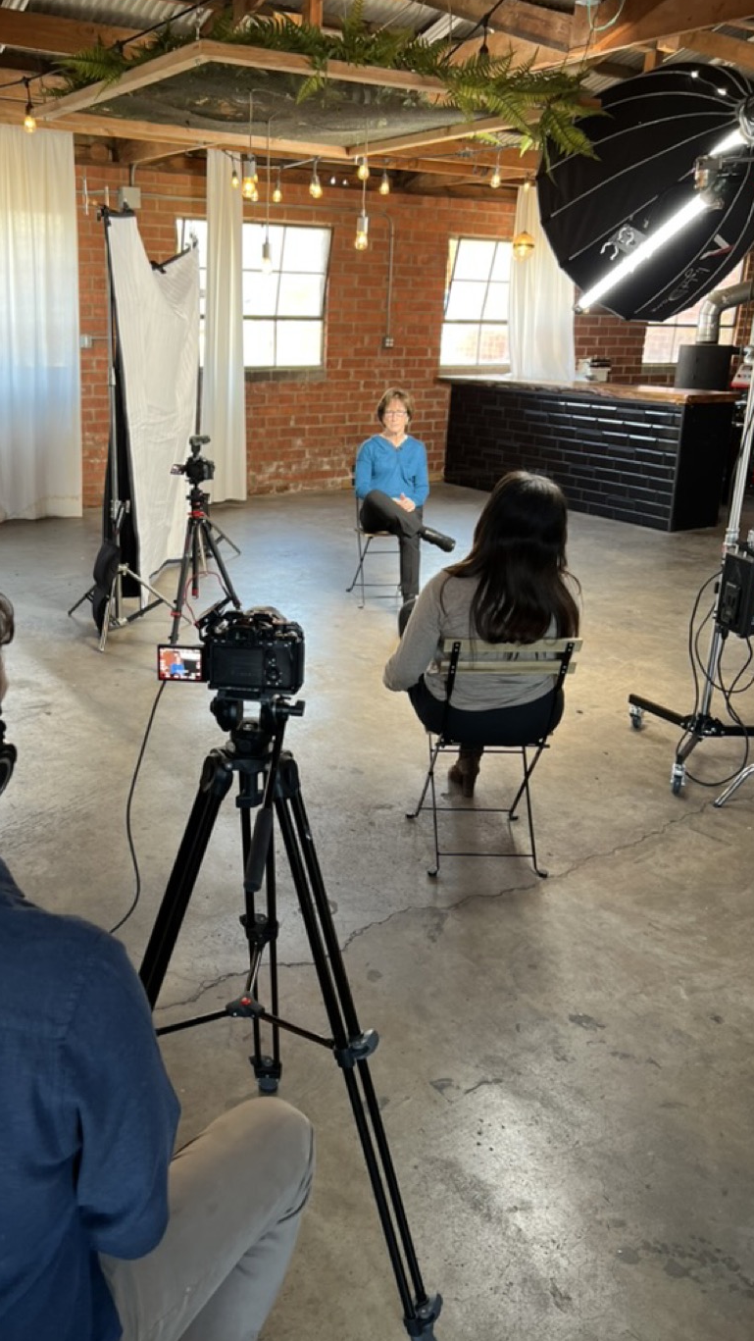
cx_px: 258
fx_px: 1031
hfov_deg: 39.8
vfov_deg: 66.1
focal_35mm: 29
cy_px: 658
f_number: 1.5
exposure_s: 1/60
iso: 64
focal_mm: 5.7
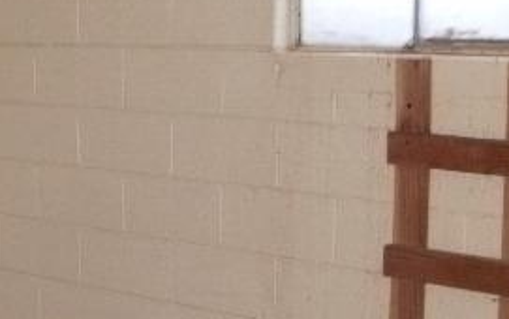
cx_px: -45
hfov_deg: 21.8
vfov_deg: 14.4
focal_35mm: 90
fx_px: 1250
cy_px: 274
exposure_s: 1/30
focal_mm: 6.3
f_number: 3.5
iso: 200
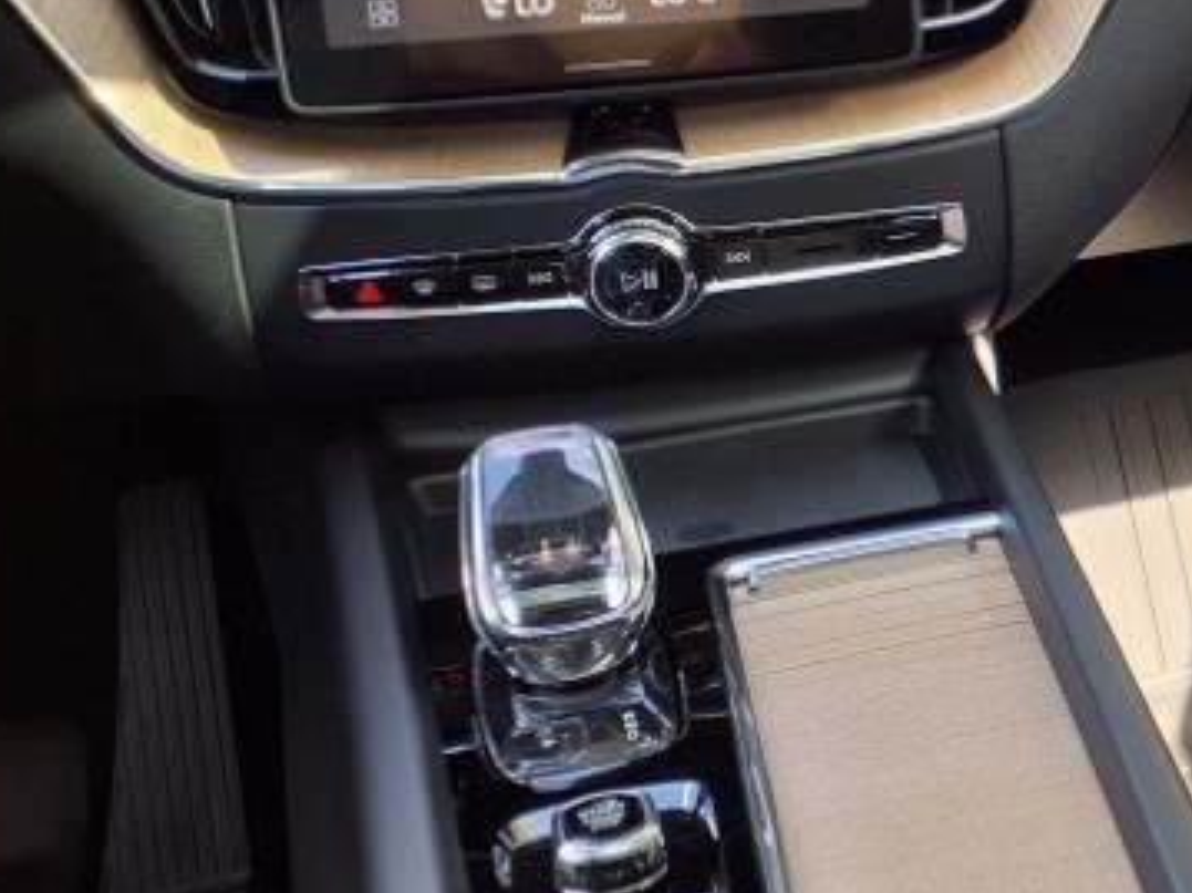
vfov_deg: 19.0
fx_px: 2651
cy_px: 236
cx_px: 1494
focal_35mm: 77
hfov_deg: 22.9
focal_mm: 3.58
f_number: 1.9
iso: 50
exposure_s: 1/120
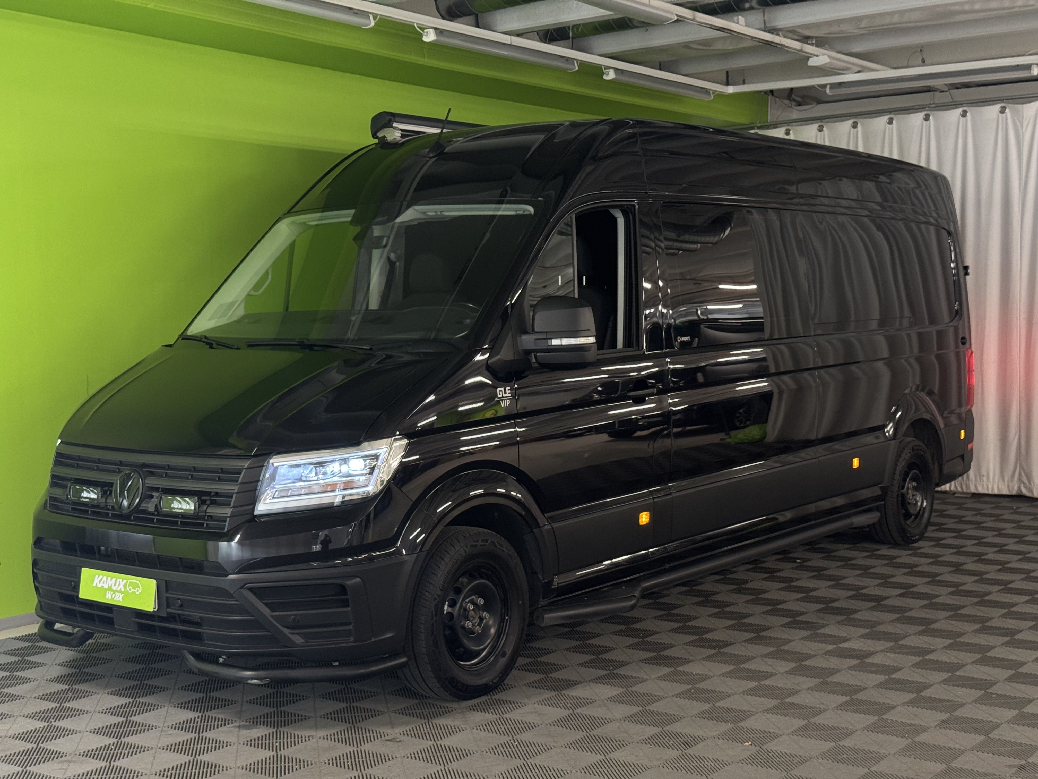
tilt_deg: -3.3
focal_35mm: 48
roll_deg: +0.8
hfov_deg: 39.7
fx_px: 1439
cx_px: 519
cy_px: 390
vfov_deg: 30.3
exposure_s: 1/50
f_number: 1.78
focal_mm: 6.76
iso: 200
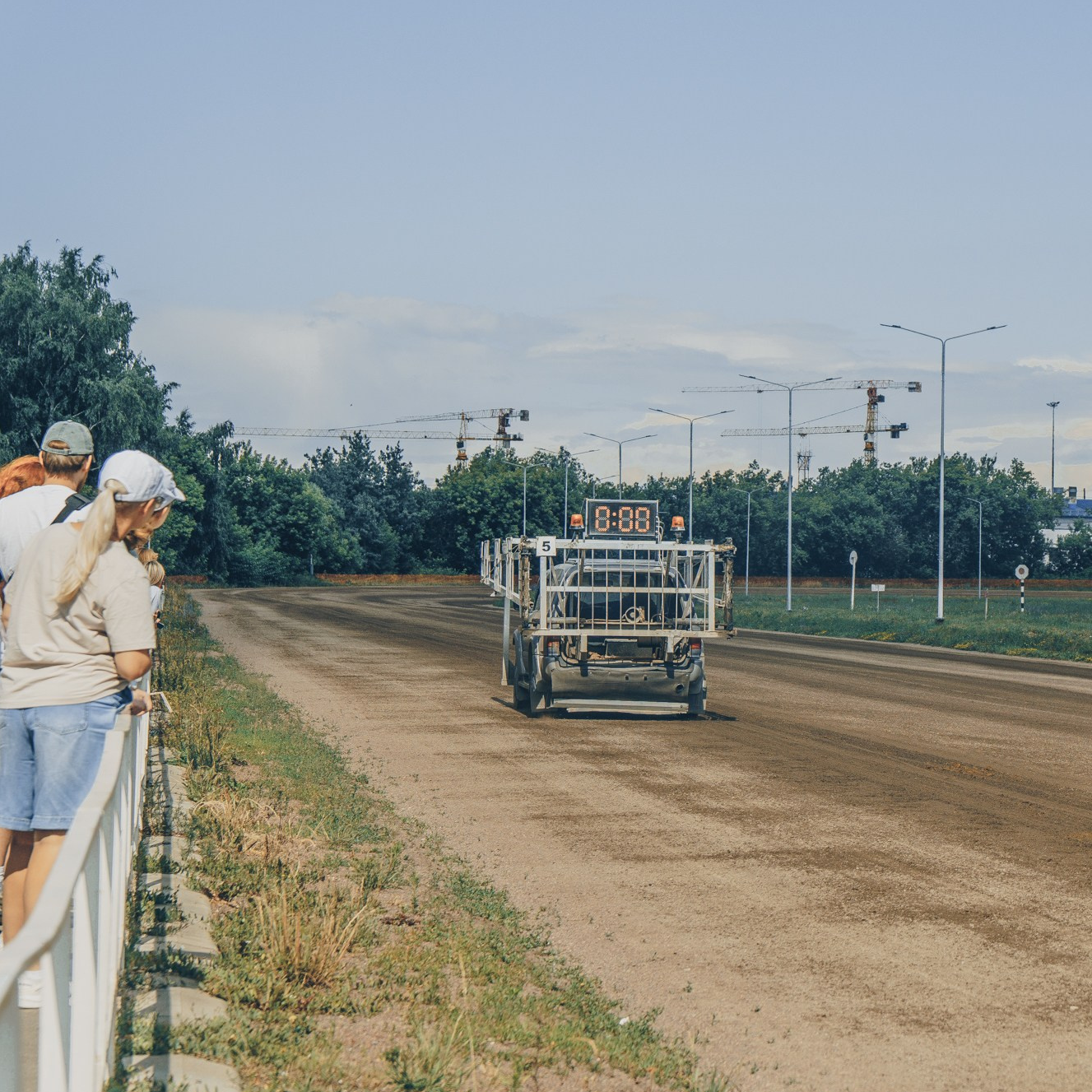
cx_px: 798
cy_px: 549
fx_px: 4390
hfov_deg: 14.1
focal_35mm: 123
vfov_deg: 14.2
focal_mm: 53
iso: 50
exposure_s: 1/1250
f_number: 4.5
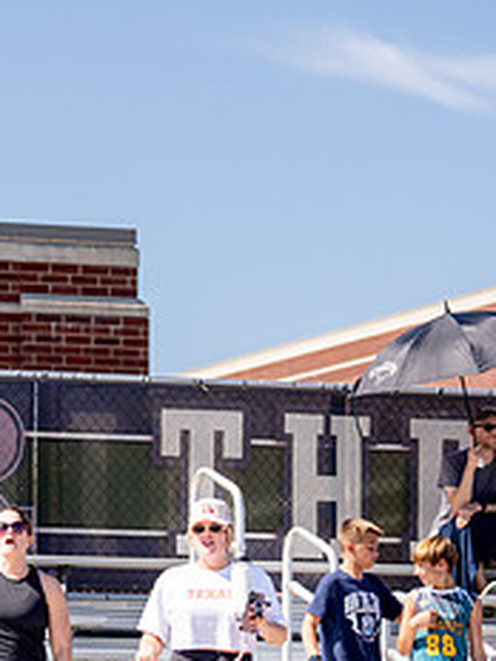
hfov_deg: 6.9
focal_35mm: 214
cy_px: 661
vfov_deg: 9.2
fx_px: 4088
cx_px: -140
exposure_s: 1/5000
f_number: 2.8
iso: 250
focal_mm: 70
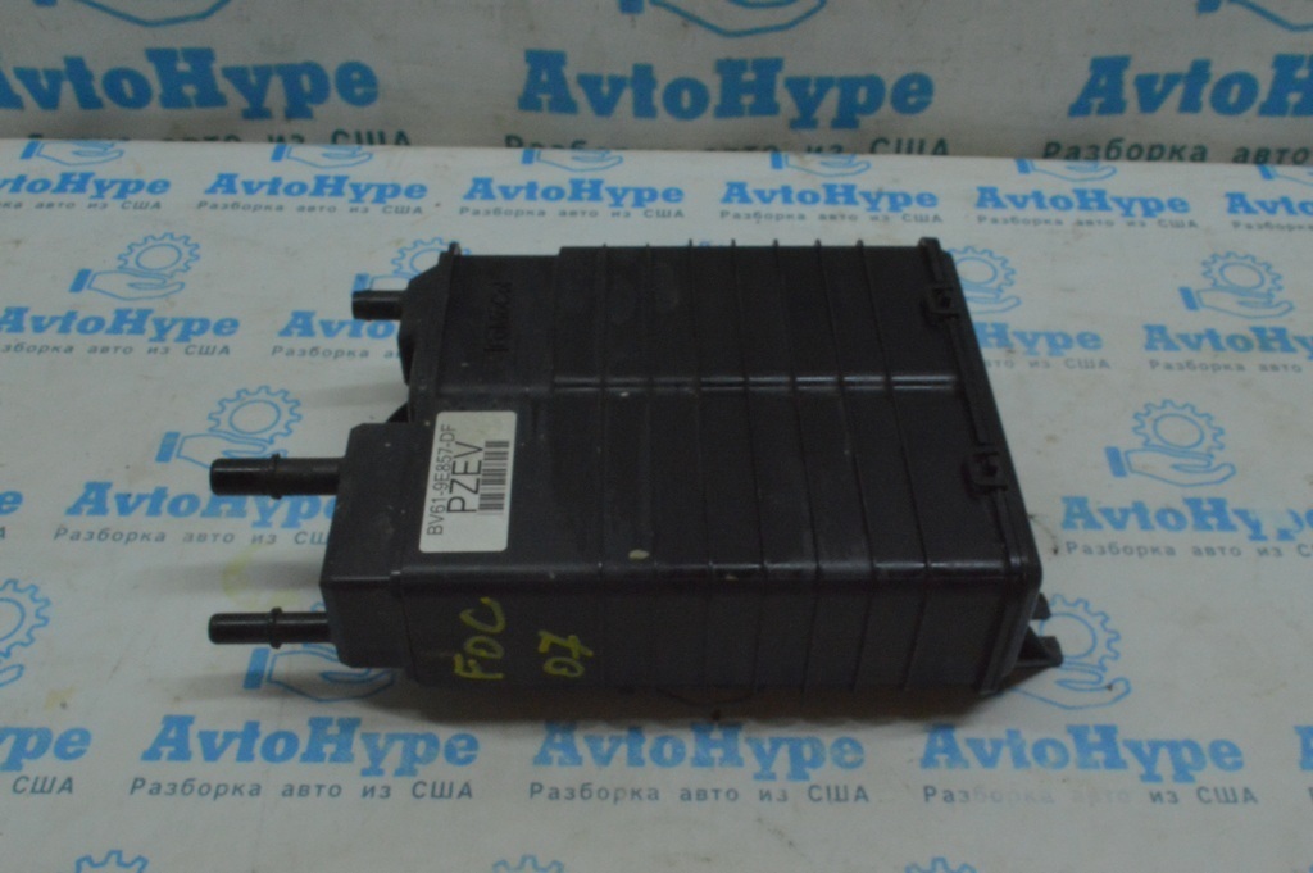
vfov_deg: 35.4
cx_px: 656
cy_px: 436
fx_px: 1367
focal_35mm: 38
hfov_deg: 51.3
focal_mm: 25
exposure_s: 1/50
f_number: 25
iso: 4000
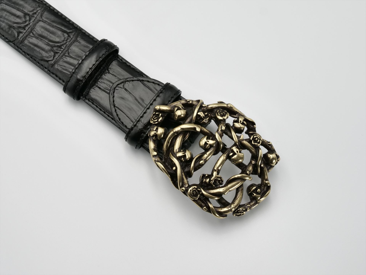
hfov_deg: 27.8
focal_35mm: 70
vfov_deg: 21.0
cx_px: 183
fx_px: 740
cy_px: 138
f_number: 11
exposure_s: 1/50
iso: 400
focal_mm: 35
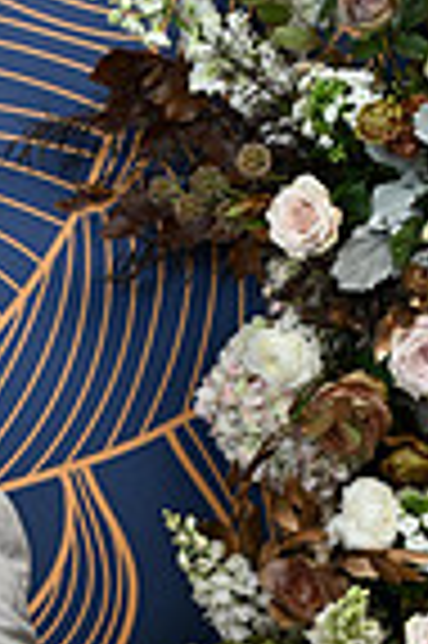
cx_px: -412
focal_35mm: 252
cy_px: 1004
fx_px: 4505
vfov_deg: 8.0
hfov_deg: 5.3
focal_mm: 62
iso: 125
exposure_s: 1/125
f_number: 5.6
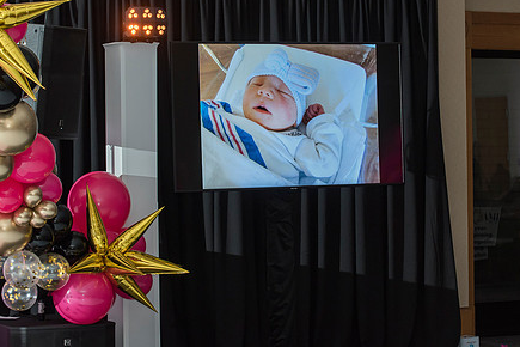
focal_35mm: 120
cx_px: 267
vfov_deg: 11.4
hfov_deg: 17.1
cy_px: 130
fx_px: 1733
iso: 1000
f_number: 4.5
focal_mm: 90
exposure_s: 1/100
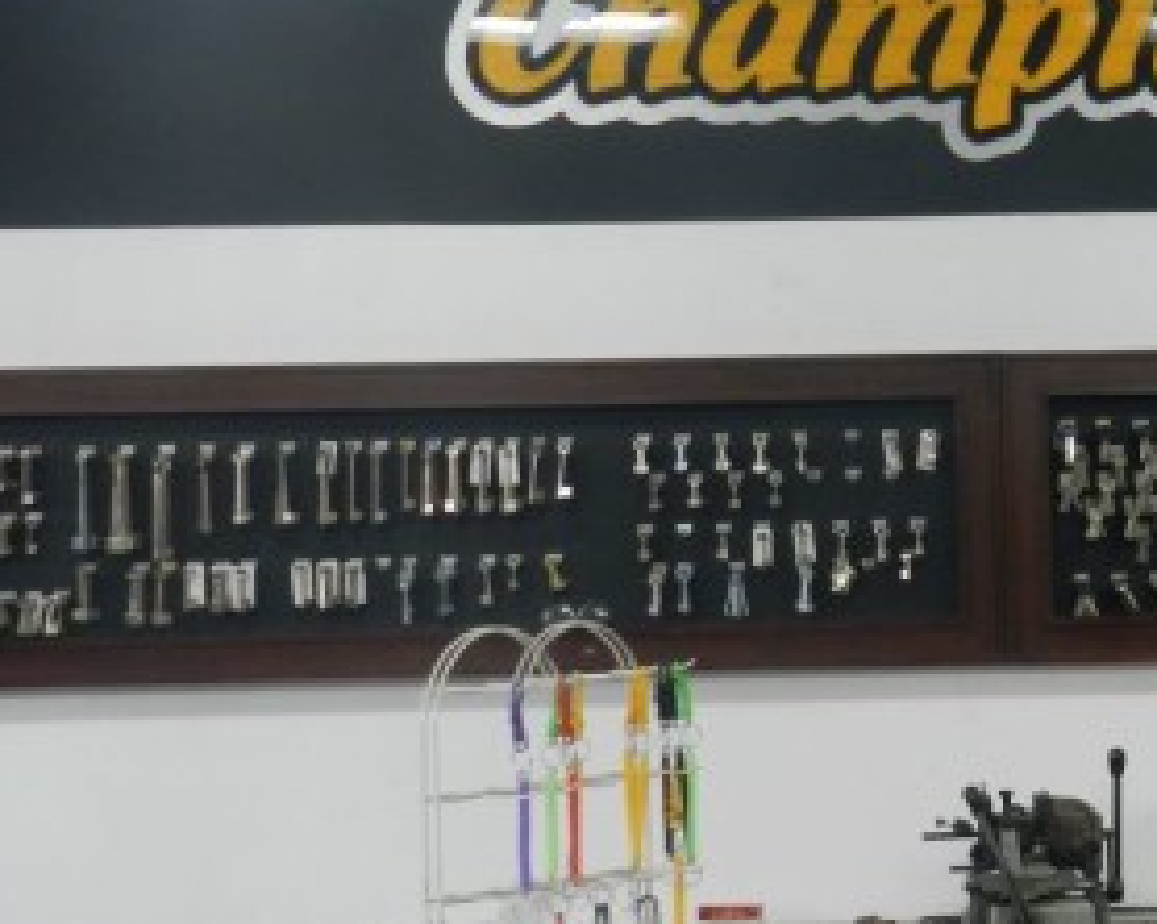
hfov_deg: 22.3
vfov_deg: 18.3
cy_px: 400
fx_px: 2874
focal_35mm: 84
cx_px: 999
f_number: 4.2
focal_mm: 8.1
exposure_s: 1/25
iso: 400
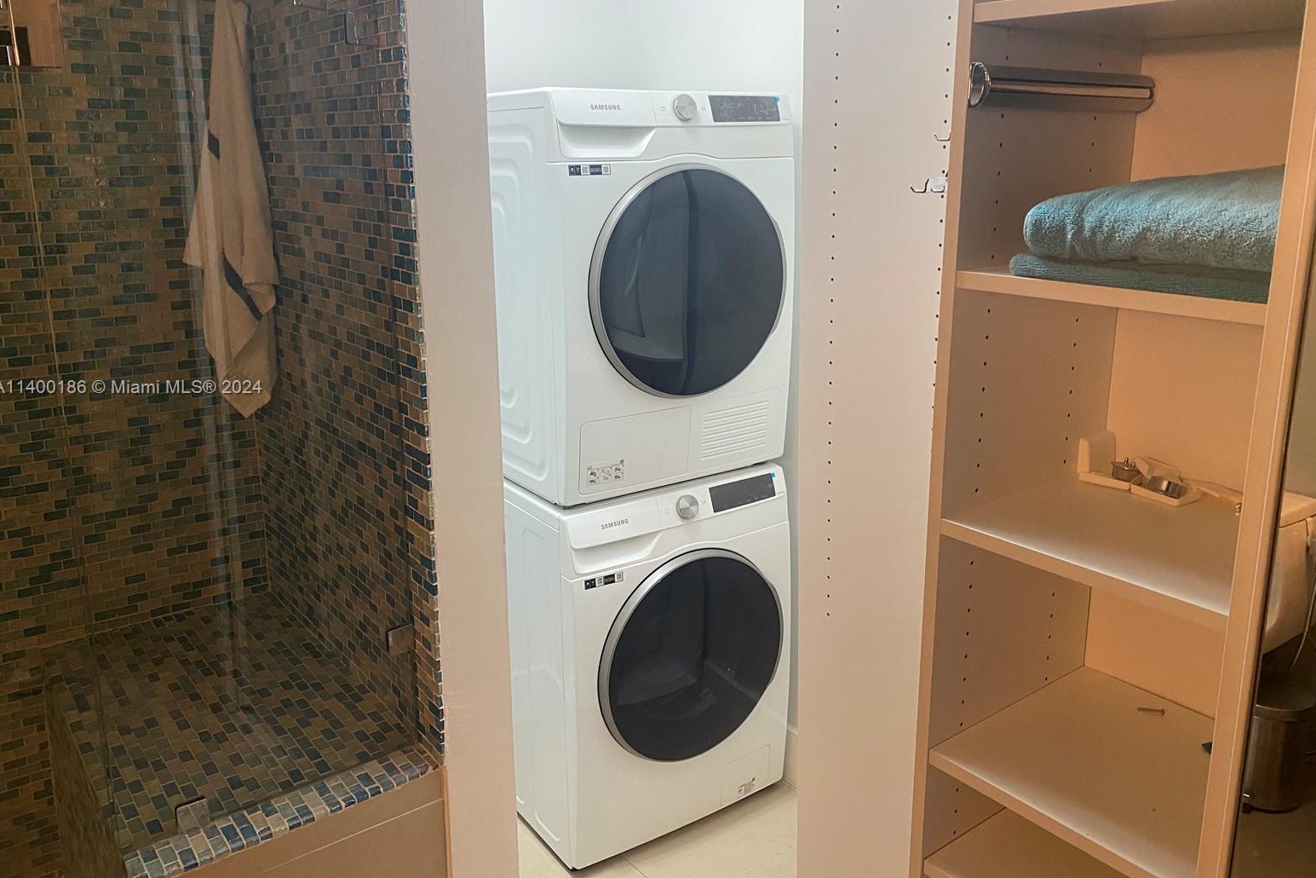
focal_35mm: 28
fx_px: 1023
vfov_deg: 46.3
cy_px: 389
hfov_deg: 65.5
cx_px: 671
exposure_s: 1/60
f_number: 1.8
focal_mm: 4.25
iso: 160
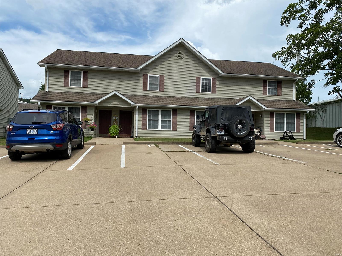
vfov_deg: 53.1
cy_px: 128
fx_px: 257
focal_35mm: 26
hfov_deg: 67.3
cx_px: 171
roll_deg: -1.1
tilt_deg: +0.4
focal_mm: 4.25
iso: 32
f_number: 1.8
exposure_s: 1/2967
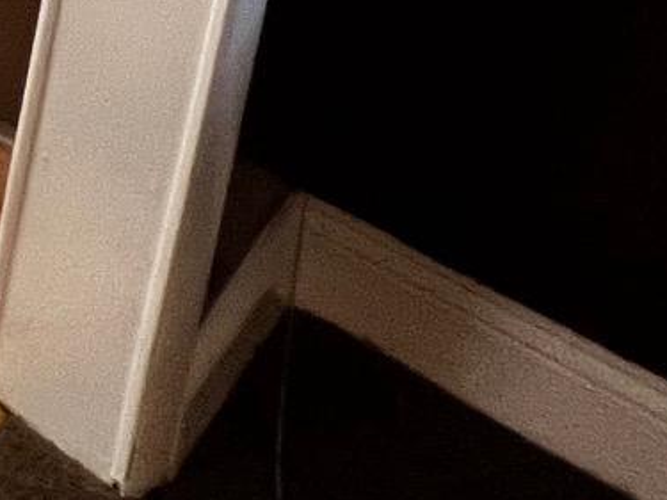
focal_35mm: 71
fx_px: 1368
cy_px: -747
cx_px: -1099
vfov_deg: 13.7
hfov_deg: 13.5
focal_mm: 1.57
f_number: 1.8
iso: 200
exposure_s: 1/60
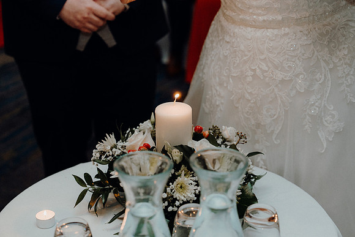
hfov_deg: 30.1
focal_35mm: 67
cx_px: 178
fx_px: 661
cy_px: 118
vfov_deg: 20.3
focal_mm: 67
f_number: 3.5
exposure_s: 1/160
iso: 2500
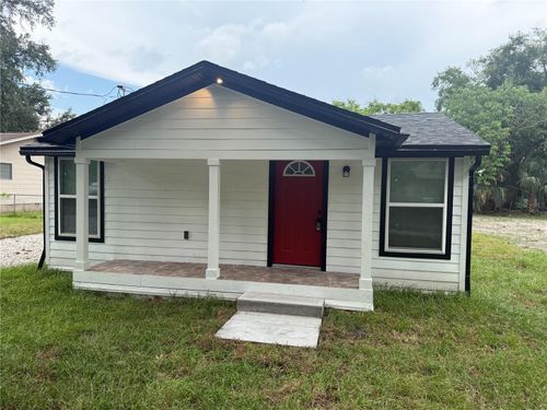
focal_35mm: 24
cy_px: 205
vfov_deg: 56.8
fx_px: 379
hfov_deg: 71.6
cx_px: 274
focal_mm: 6.76
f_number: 1.78
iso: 100
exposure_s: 1/2110
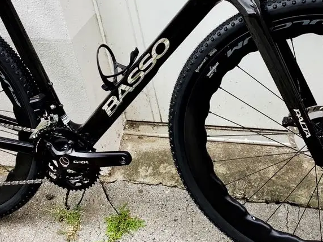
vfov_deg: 22.3
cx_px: 164
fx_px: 607
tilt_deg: -31.4
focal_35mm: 65
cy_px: 56
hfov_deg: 29.8
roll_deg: +10.9
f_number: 2.4
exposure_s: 1/311
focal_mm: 3.3
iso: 25
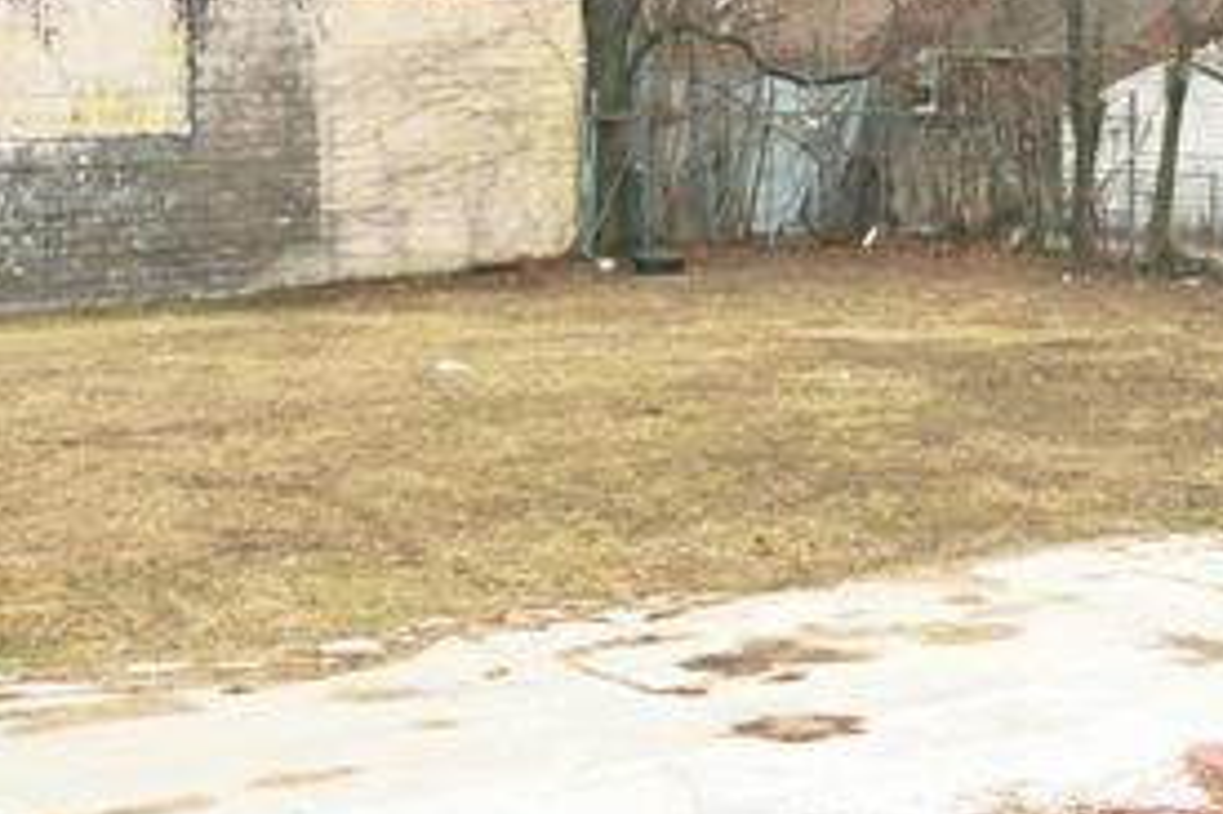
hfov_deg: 24.6
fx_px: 2784
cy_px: -4
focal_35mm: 82
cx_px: 849
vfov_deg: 16.3
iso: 100
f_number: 2.8
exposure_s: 1/182
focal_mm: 8.38
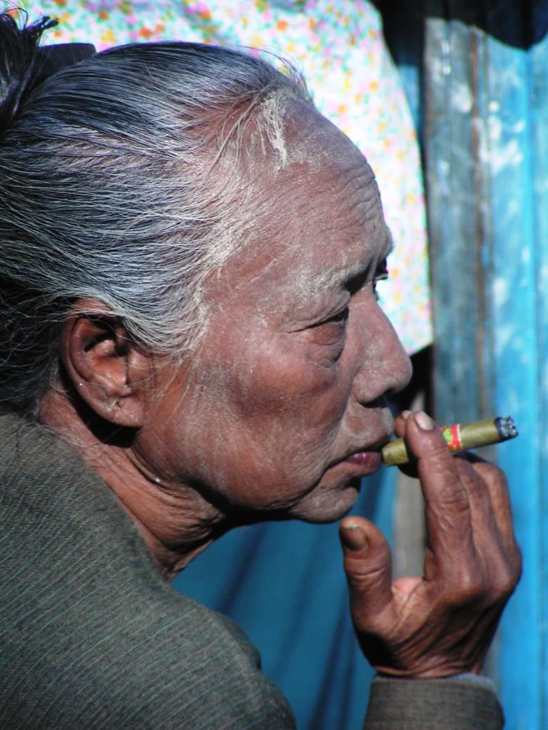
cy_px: 365
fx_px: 6269
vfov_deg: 6.7
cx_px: 274
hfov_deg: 5.0
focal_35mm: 297
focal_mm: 45.4
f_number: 3.5
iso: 50
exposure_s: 1/320
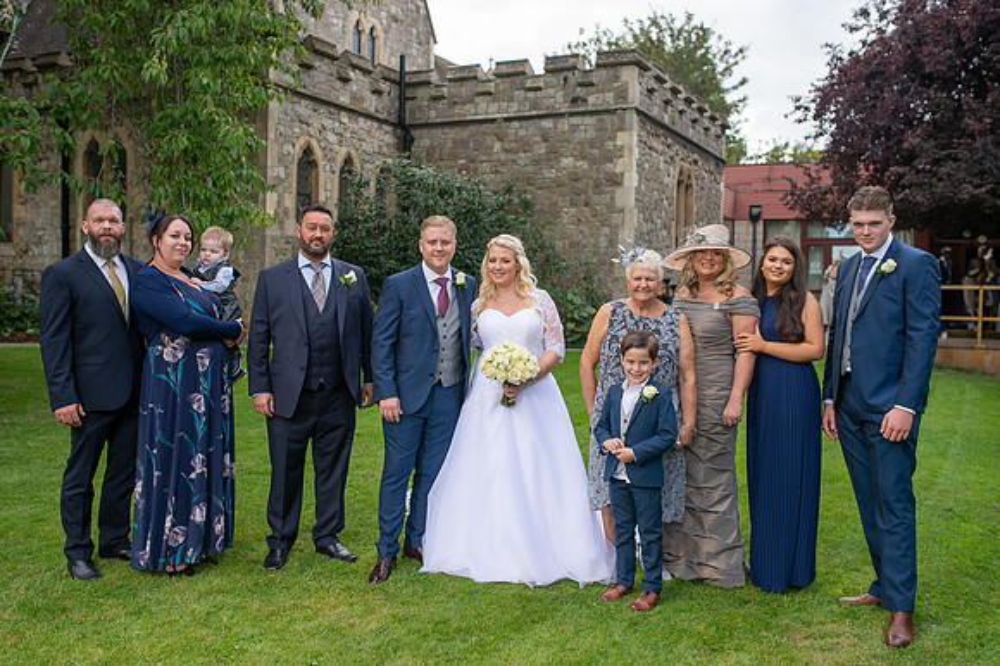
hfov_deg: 53.7
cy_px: 333
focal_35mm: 36
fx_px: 988
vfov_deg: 37.2
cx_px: 500
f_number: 3.2
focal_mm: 35
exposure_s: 1/500
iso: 100
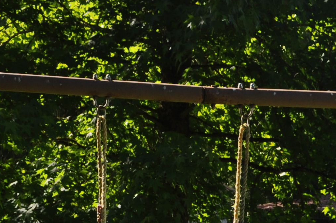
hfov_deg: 12.5
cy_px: 352
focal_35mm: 164
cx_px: 217
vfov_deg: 8.1
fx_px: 1528
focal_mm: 26
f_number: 8
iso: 200
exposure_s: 1/250
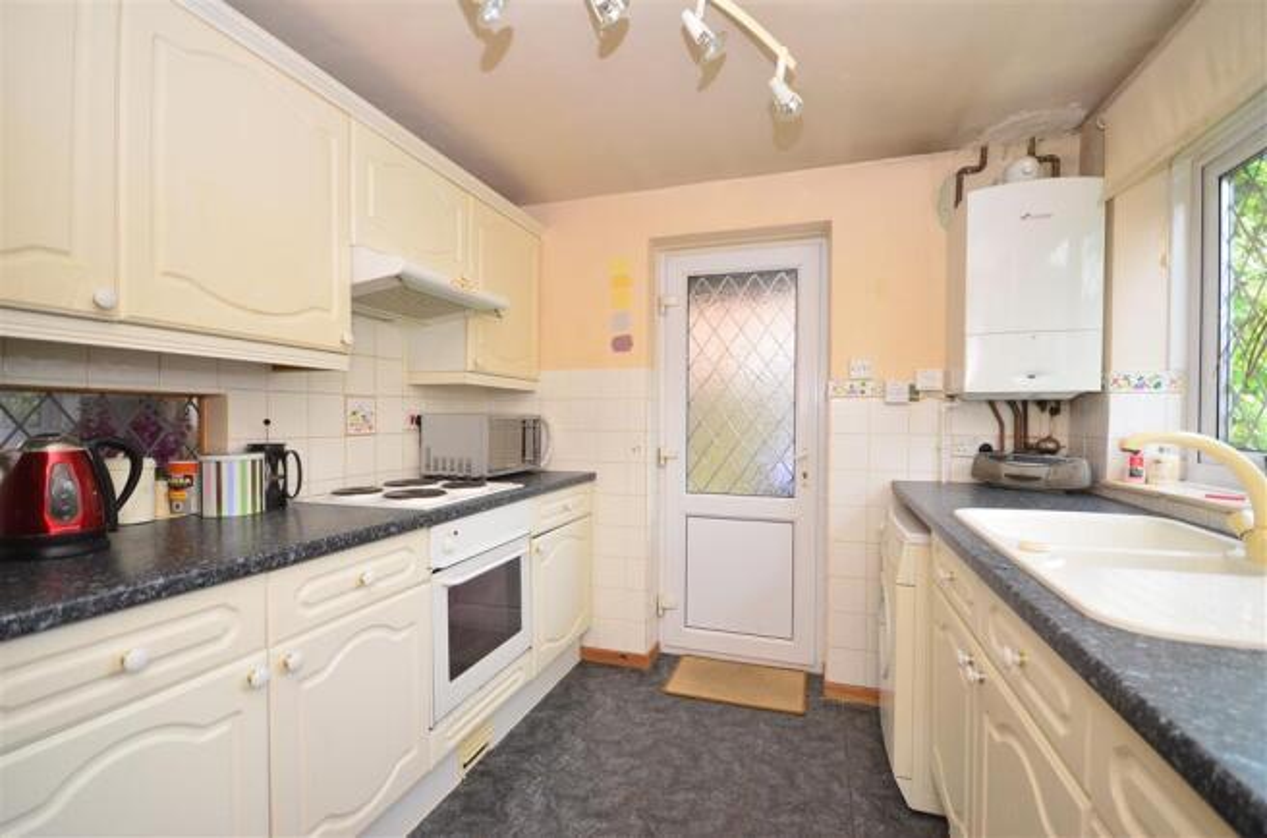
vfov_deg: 71.8
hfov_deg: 95.1
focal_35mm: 16
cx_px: 634
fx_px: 579
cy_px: 419
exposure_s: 1/20
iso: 200
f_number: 5
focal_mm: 11
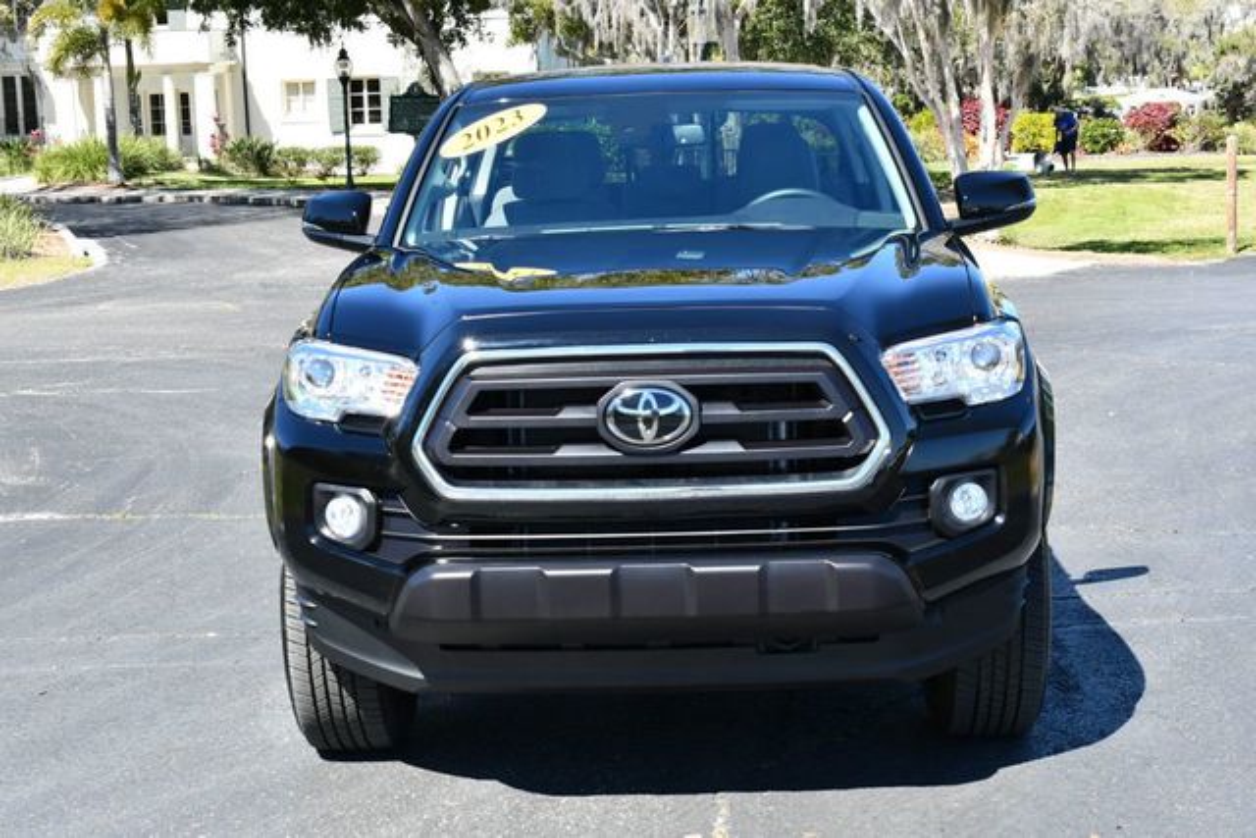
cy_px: 419
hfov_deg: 33.4
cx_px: 628
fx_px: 2094
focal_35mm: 60
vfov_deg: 22.6
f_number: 7.1
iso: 200
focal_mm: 30
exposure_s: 1/250
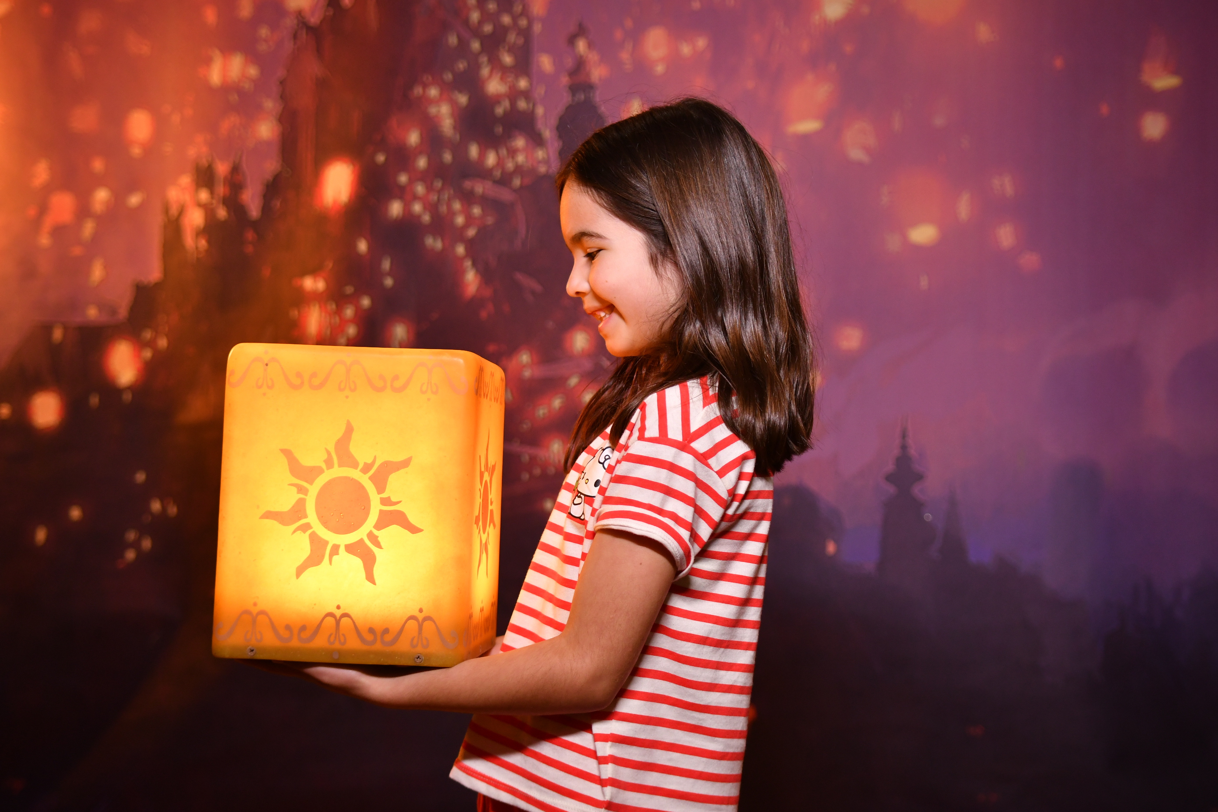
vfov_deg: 28.1
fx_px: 1624
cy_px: 406
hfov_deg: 41.1
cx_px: 609
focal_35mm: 48
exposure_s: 1/125
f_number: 2.8
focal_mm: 32
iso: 640
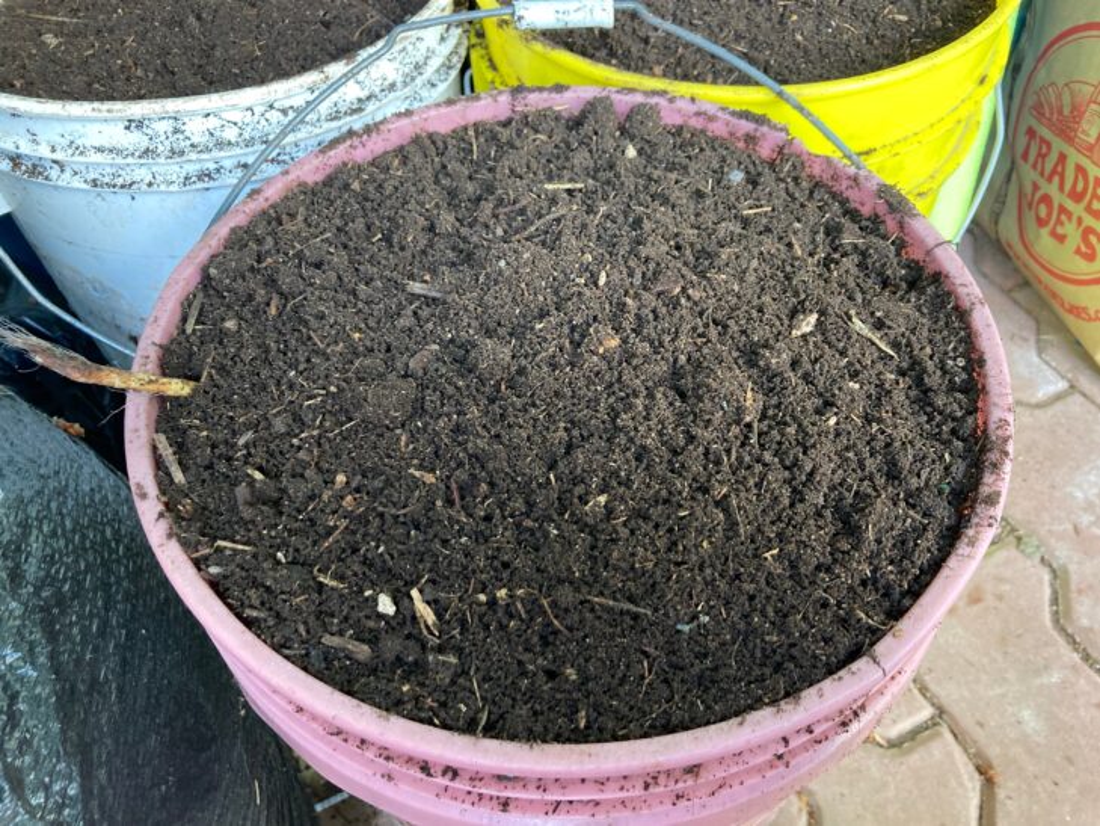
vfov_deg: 49.8
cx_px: 550
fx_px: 890
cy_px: 413
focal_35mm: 28
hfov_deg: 63.4
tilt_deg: -53.0
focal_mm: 3.99
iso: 200
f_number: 1.8
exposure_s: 1/60
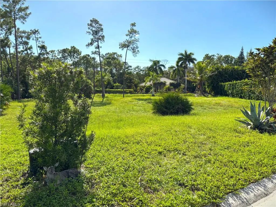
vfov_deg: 53.1
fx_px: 207
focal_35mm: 26
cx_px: 138
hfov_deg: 67.3
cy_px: 104
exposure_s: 1/3413
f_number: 1.6
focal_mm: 5.96
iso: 50
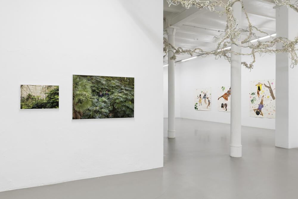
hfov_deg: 67.4
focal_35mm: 27
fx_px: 224
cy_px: 100
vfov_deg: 47.9
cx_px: 149
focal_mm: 27
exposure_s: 1/5
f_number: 8
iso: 100
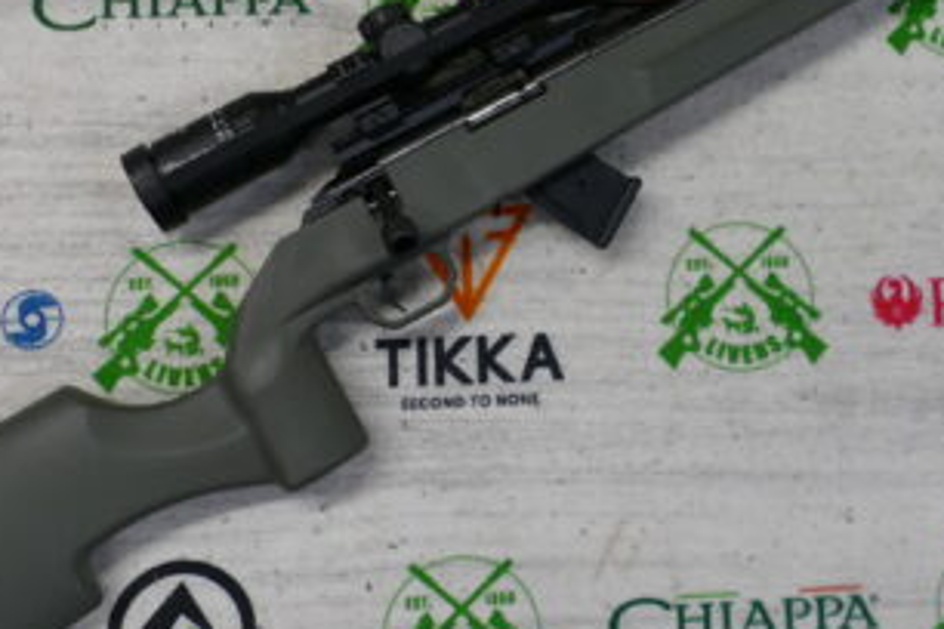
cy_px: 204
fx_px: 1285
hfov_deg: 40.2
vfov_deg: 27.3
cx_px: 558
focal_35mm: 49
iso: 320
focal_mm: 9.12
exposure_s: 1/60
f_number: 2.8
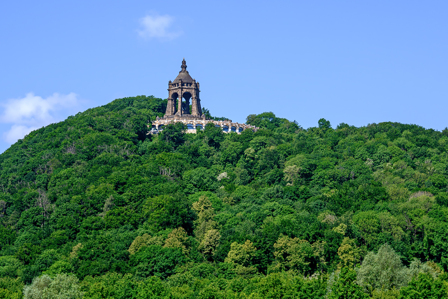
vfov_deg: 18.2
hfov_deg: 27.0
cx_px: 224
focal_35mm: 75
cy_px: 150
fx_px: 933
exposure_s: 1/500
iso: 200
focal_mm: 50
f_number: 8
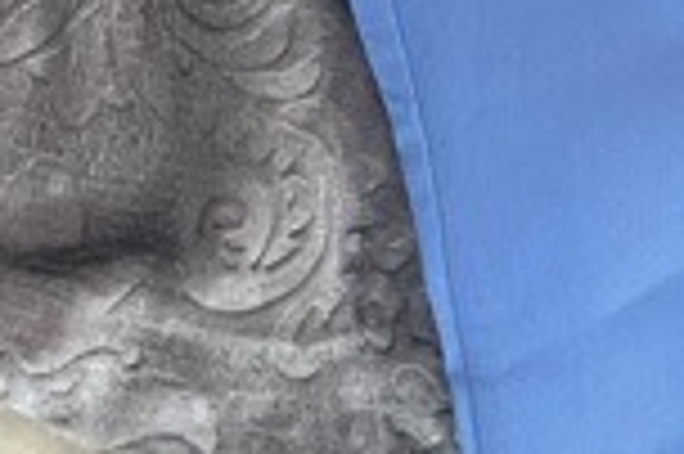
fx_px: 3245
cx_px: 162
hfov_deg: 12.0
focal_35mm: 171
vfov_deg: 6.6
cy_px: -1290
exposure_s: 1/33
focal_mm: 5.1
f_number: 1.6
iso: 400
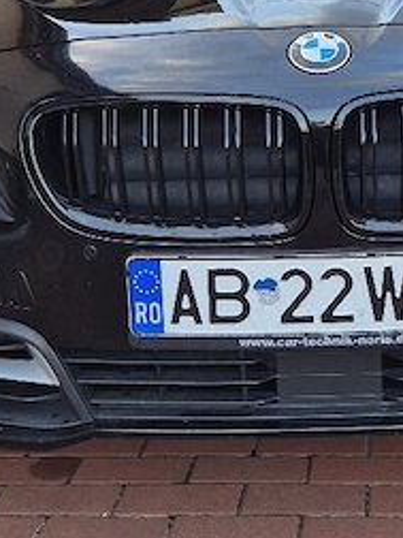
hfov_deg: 19.9
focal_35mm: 73
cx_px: 343
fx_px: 1133
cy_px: 60
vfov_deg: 25.9
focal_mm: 5.4
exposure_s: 1/182
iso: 125
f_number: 1.8
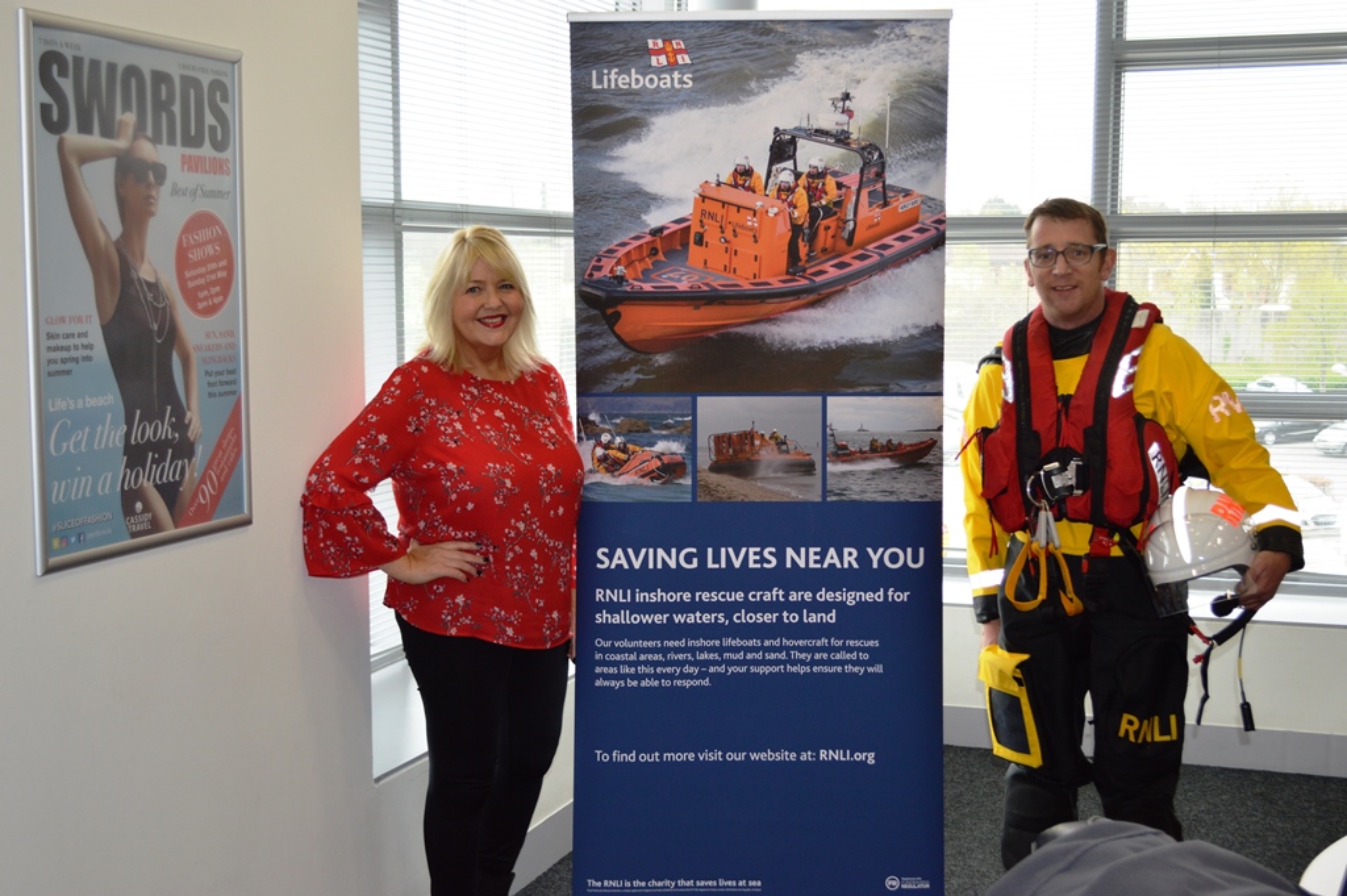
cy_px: 448
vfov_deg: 28.0
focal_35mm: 48
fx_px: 1795
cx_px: 674
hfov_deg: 41.1
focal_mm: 32
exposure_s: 1/125
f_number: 4.8
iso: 400
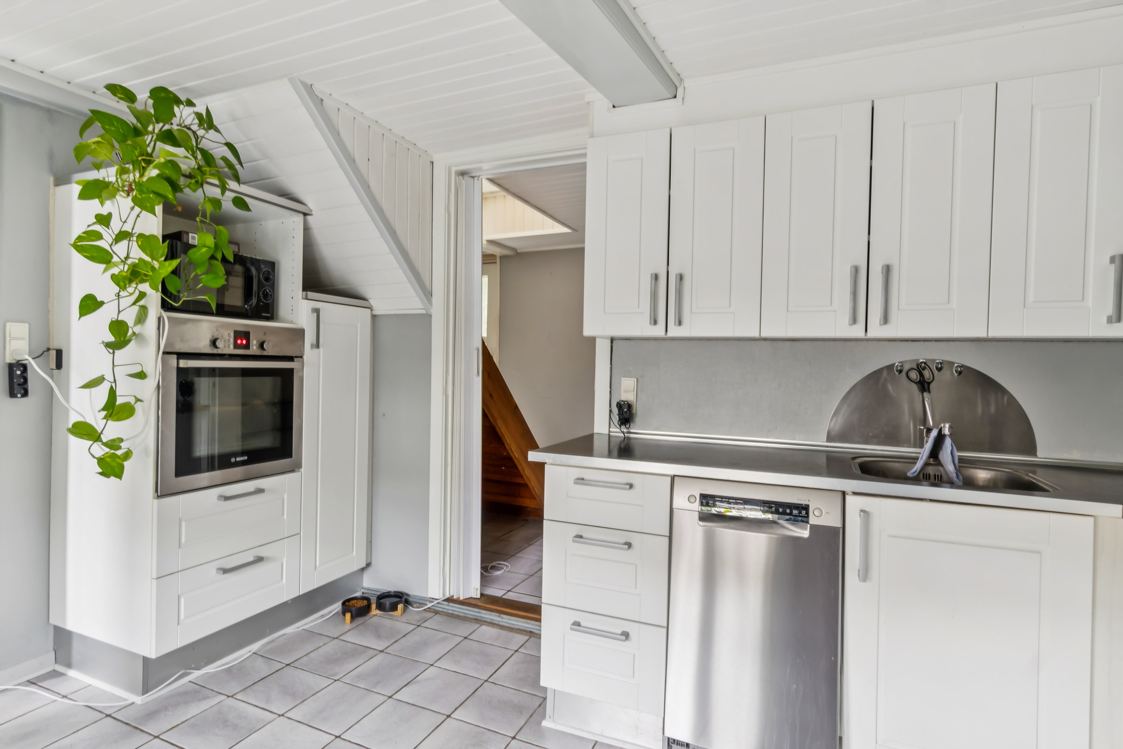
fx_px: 561
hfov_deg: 90.0
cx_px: 562
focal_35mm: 18
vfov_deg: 67.4
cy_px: 374
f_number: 8
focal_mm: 12
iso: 200
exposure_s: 2.5
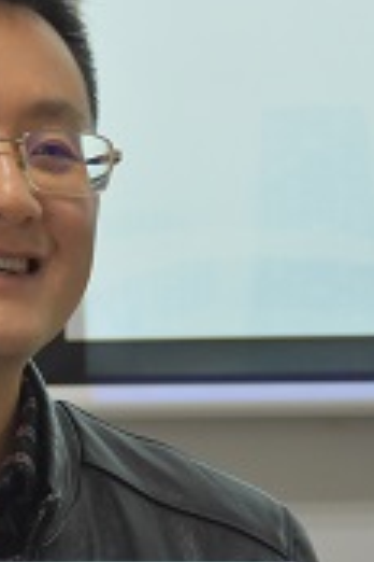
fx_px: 4706
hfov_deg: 4.5
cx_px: -222
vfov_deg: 6.8
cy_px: 402
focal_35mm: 302
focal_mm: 70
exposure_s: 1/50
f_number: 5
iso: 1250
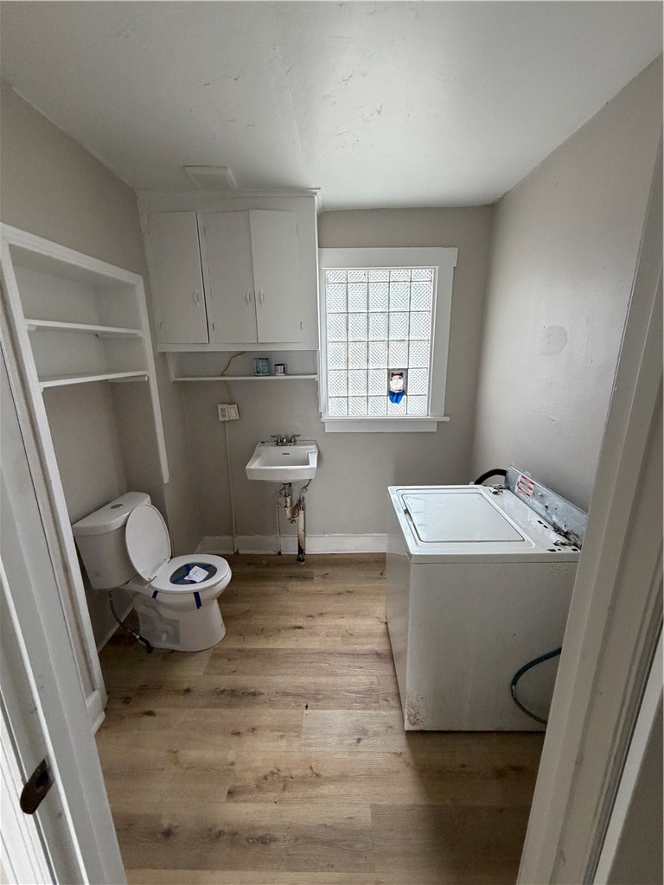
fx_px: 358
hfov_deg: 85.7
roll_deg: +0.9
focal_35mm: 14
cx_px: 332
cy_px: 442
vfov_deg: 102.1
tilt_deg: -11.8
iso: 320
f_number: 2.2
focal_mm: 2.22
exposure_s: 1/114
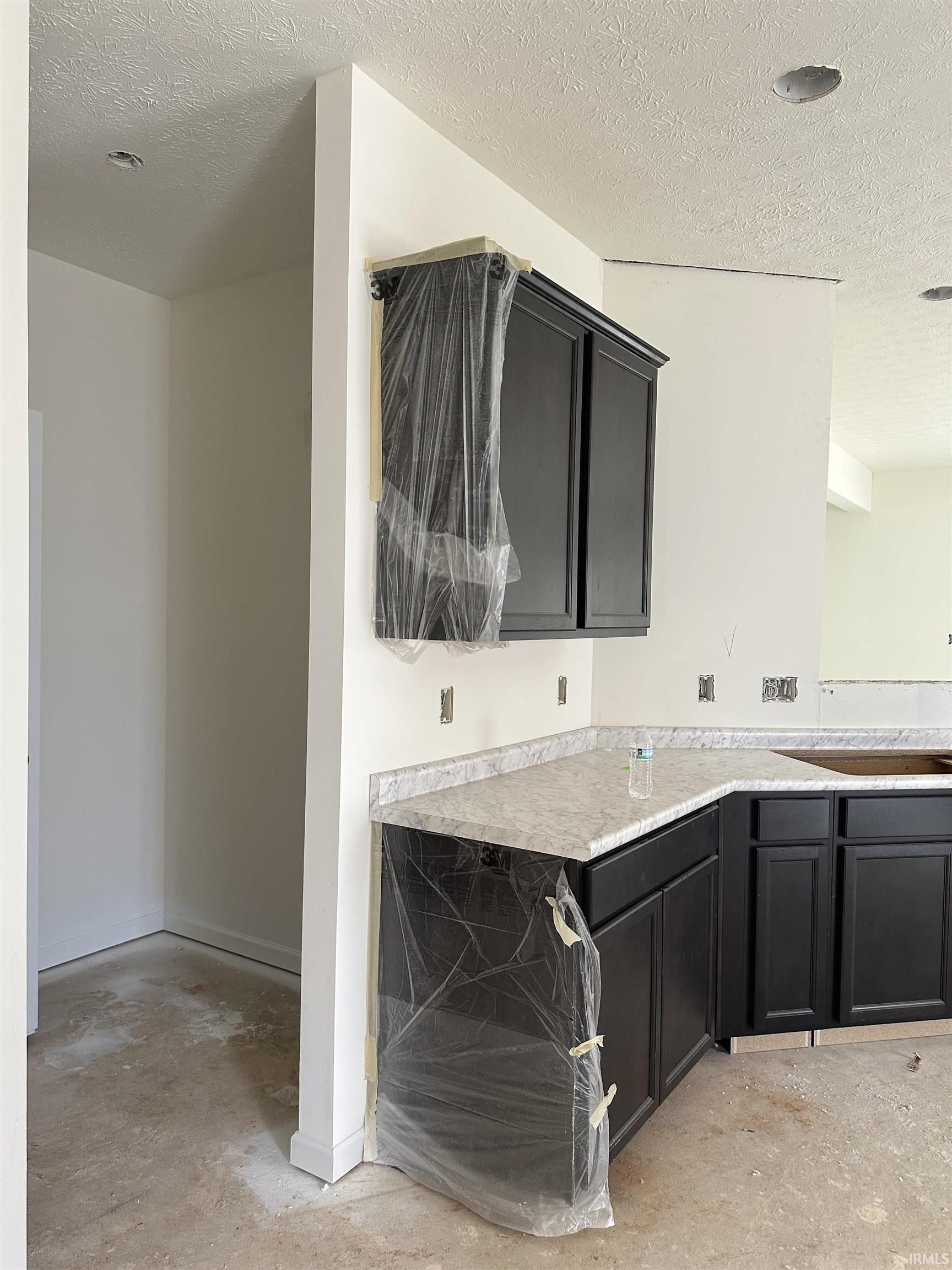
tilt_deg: -1.2
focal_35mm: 24
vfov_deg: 71.6
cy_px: 635
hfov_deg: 56.8
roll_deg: -1.2
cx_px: 476
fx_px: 880
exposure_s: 1/121
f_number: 1.78
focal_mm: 6.86
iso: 160
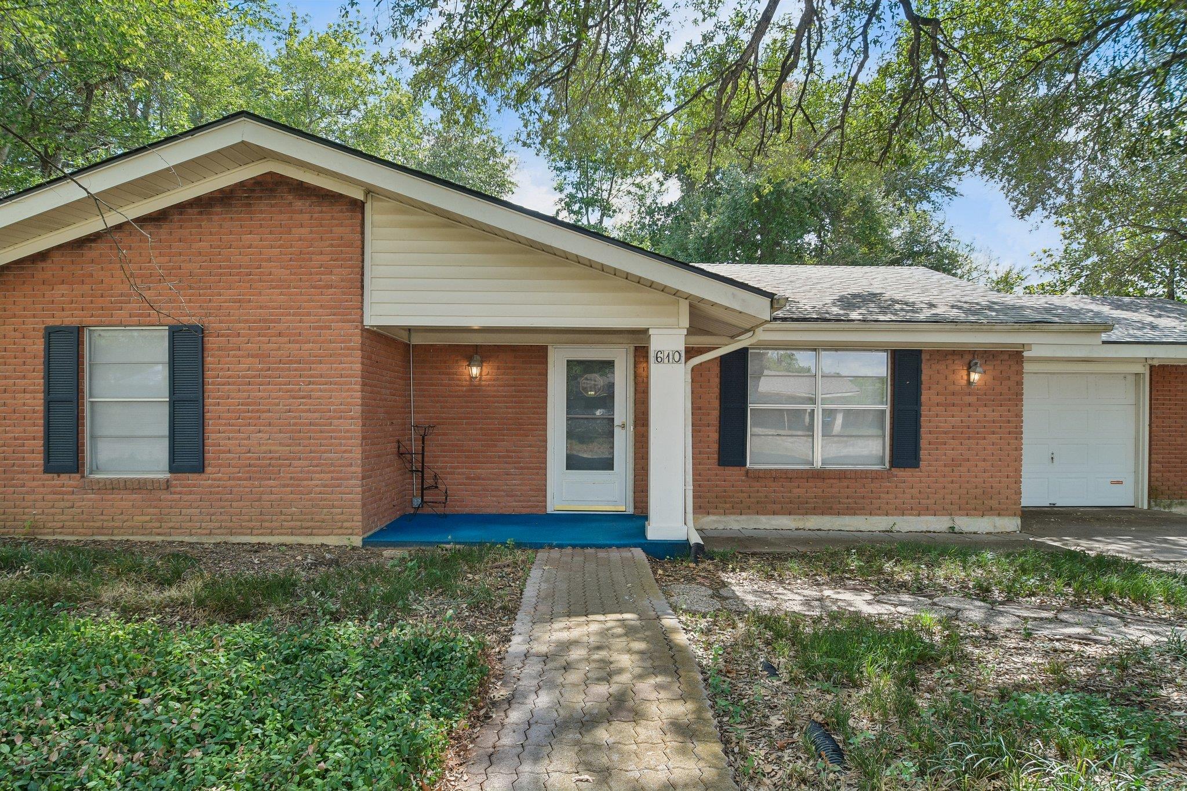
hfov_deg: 78.6
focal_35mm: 22
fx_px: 725
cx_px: 594
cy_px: 396
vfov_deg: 57.2
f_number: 8
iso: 400
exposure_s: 1/80
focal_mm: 15
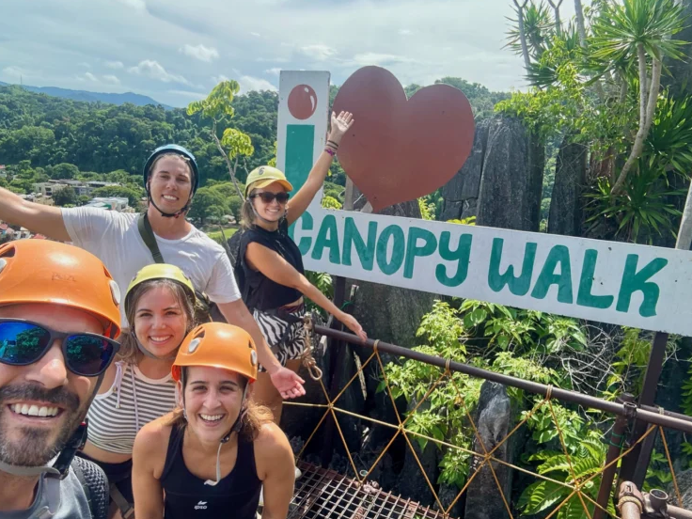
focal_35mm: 24
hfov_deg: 71.6
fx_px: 480
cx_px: 349
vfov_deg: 56.8
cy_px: 265
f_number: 1.9
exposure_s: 1/368
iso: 25
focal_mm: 2.69
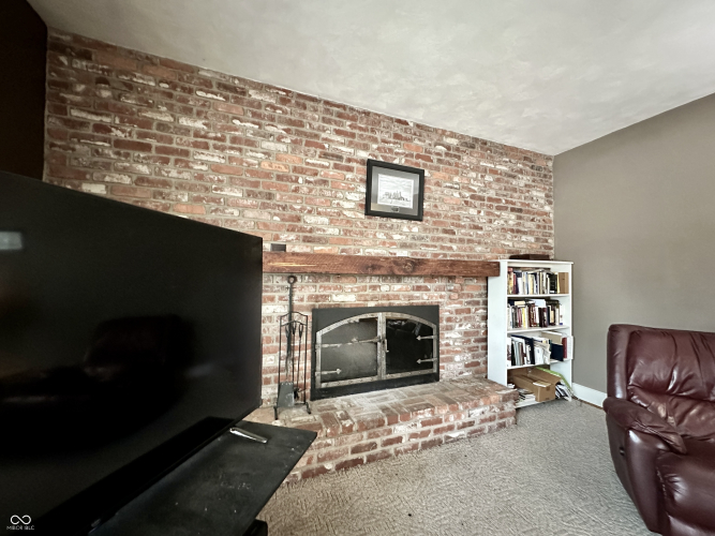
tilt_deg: +2.6
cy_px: 268
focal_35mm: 14
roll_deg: -0.8
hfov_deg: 102.1
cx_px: 358
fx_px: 289
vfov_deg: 85.7
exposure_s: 1/40
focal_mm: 2.22
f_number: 2.2
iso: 1250
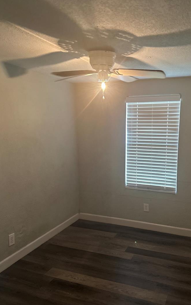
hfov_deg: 42.8
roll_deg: -1.1
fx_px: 242
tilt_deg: -8.1
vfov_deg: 64.6
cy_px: 160
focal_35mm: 29
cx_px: 120
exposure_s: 1/60
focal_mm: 6.86
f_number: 1.78
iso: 640
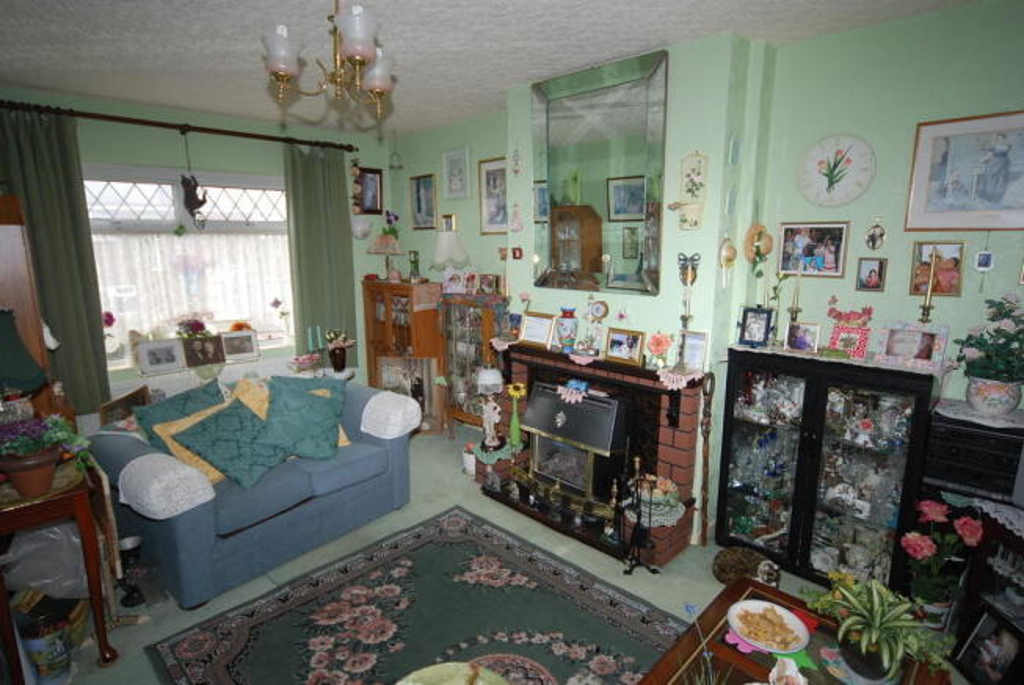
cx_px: 512
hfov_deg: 89.9
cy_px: 342
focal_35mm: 18
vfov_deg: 67.5
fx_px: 513
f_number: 4.5
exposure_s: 1/60
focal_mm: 12
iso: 200
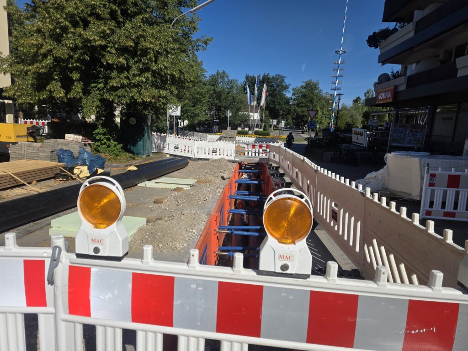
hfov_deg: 73.9
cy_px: 176
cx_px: 234
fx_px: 311
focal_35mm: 23
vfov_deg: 58.9
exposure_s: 1/7944
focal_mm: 6.3
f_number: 1.7
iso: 64
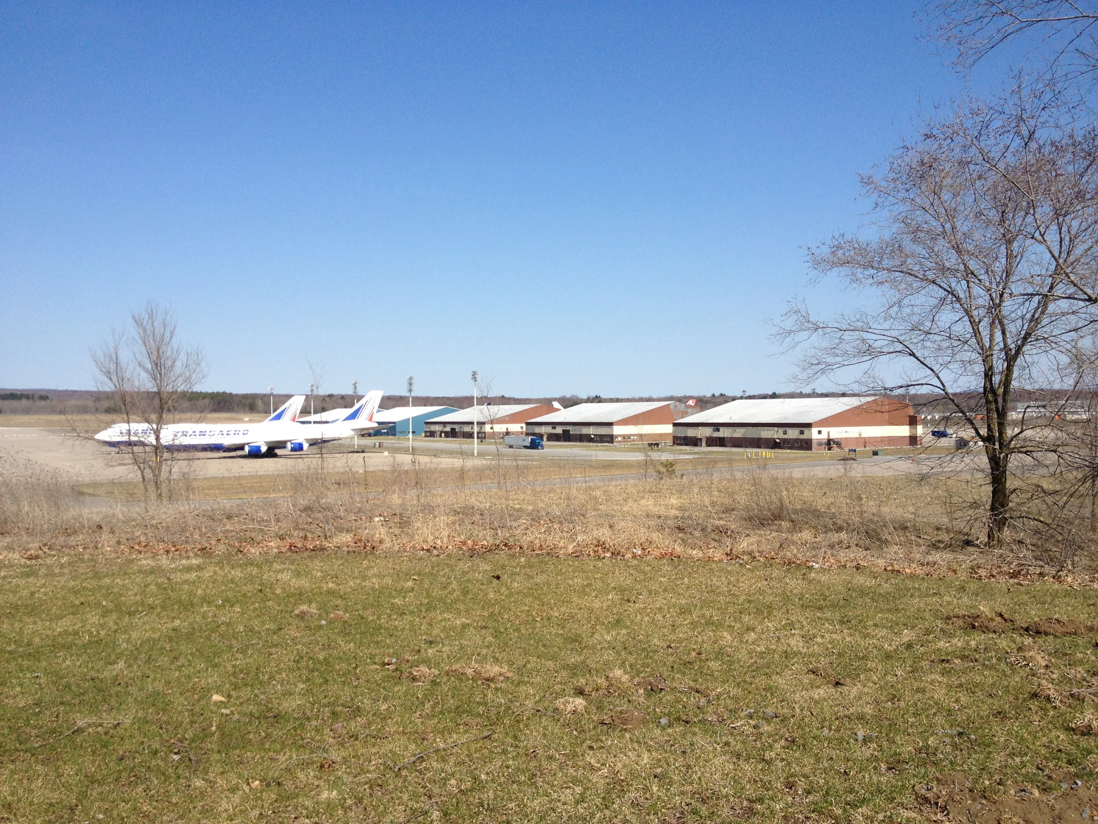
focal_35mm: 35
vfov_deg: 40.7
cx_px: 549
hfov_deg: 52.6
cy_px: 412
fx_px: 1110
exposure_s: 1/1972
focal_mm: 4.28
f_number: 2.4
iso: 50
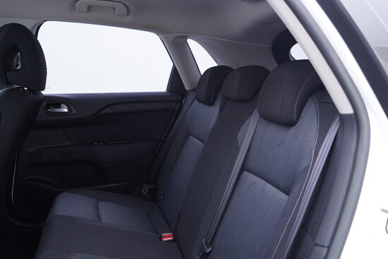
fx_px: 388
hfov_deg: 53.1
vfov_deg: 36.9
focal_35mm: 36
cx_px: 194
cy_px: 130
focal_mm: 24
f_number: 2.8
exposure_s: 1/40
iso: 320
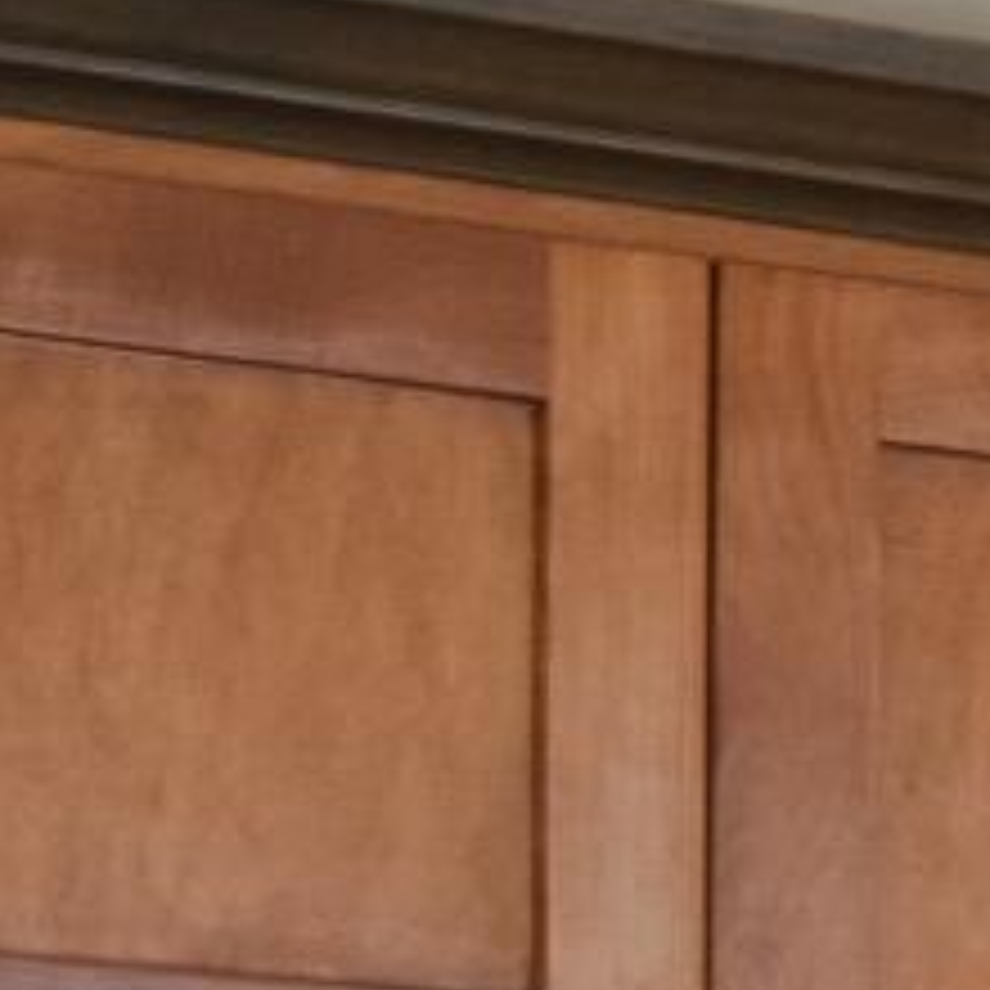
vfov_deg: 5.0
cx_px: 4372
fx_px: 10904
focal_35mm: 337
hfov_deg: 4.6
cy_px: 2511
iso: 400
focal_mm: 18
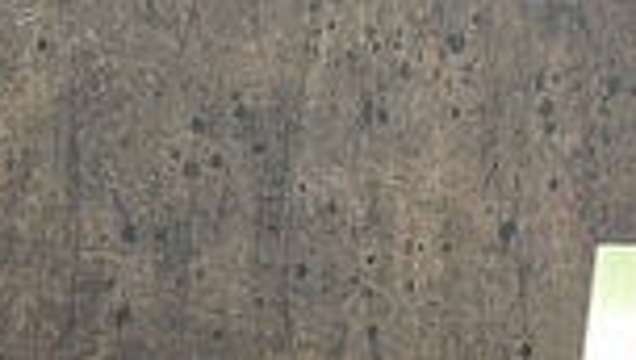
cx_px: 1146
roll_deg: -0.3
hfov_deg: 15.5
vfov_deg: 9.9
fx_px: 2010
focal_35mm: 119
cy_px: 532
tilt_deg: -9.2
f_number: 1.6
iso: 250
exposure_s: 1/60
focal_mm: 5.1
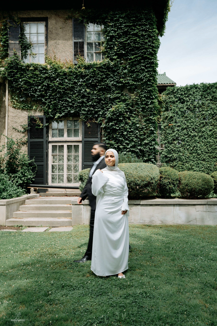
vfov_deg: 65.5
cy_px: 163
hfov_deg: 46.4
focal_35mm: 28
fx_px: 253
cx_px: 108
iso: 50
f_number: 6.3
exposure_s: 1/30
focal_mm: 28
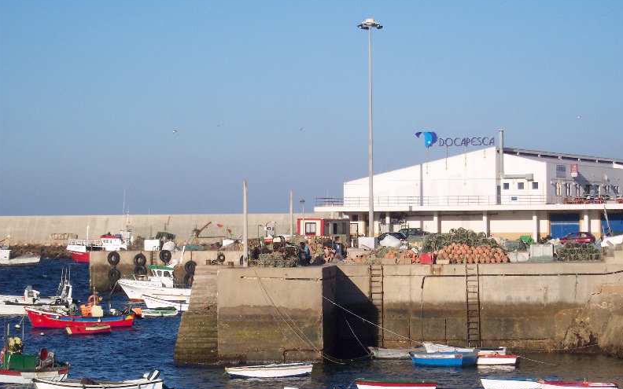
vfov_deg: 10.7
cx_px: 312
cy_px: 230
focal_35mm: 122
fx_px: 2071
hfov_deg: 17.1
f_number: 8
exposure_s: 1/350
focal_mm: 24
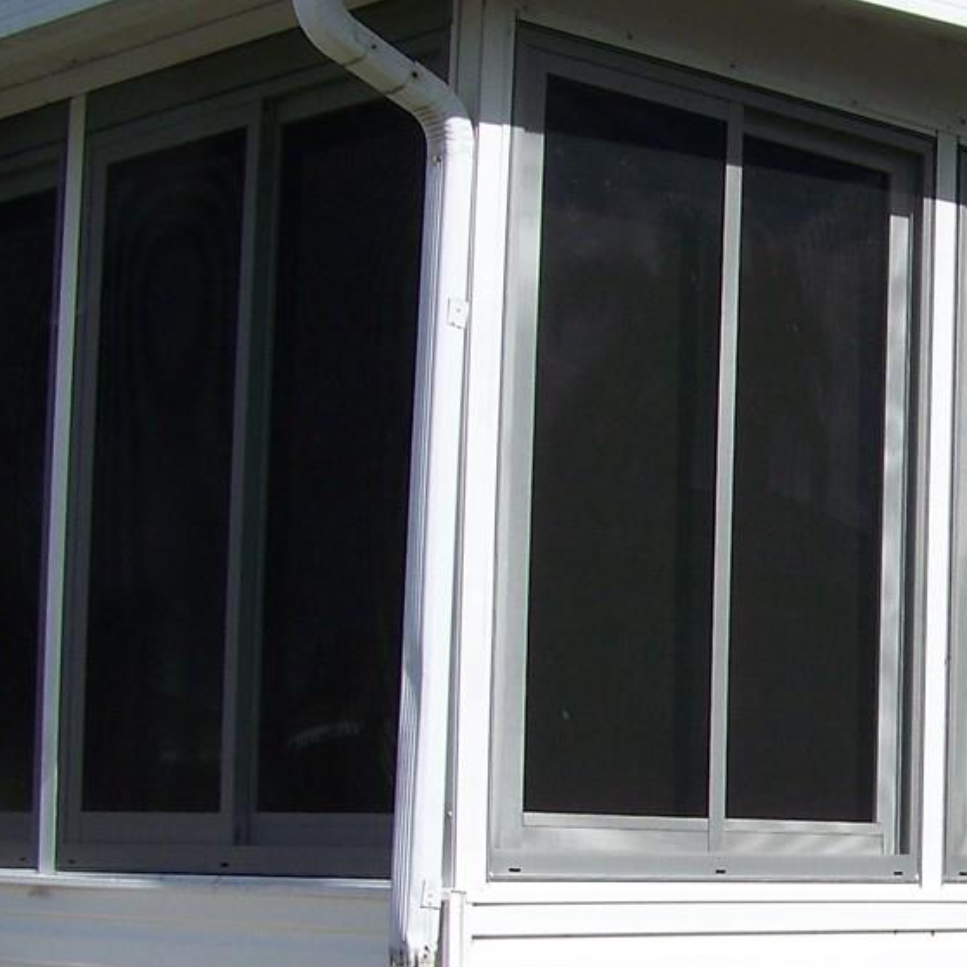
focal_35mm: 91
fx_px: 2876
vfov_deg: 18.9
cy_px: 761
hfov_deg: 18.4
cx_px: 1062
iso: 64
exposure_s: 1/800
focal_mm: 5.85
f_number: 4
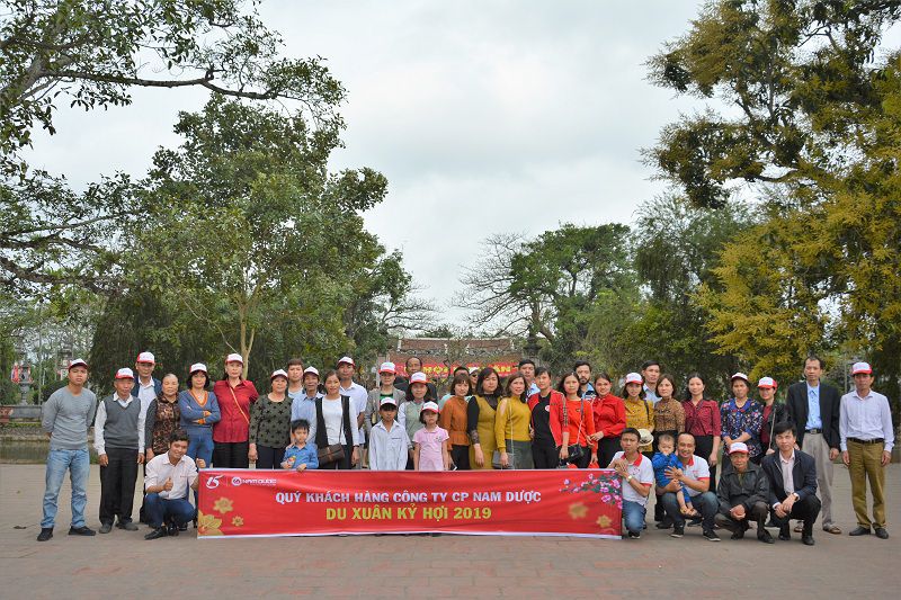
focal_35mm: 33
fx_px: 826
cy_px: 300
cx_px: 450
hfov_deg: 57.2
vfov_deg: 40.0
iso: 400
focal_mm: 22
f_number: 5.6
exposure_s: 1/1600
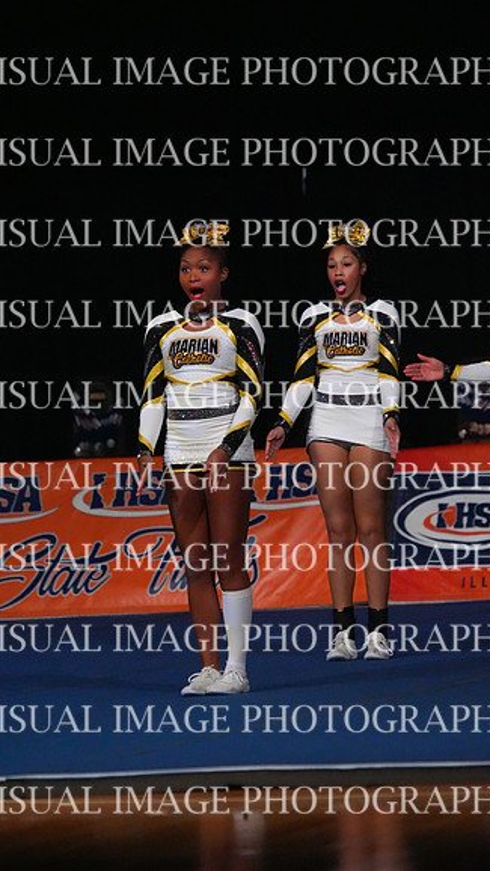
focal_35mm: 263
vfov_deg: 8.2
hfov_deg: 4.6
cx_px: 231
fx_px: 6077
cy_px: 436
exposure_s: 1/1250
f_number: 5.6
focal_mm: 250
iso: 16000
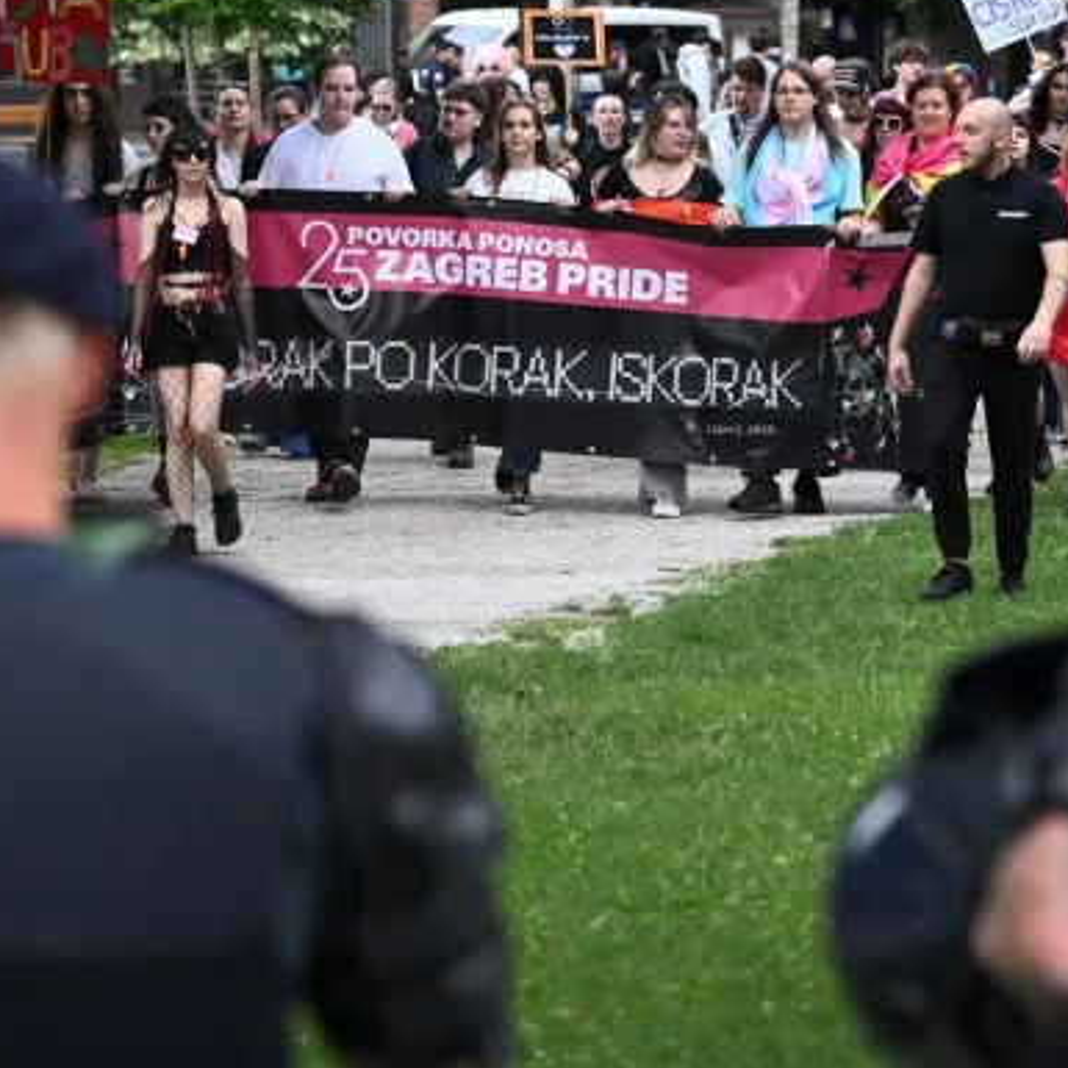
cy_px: 370
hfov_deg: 8.7
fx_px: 7016
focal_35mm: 201
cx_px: 757
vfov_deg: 8.7
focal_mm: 120
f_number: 4
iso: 1000
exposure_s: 1/1000
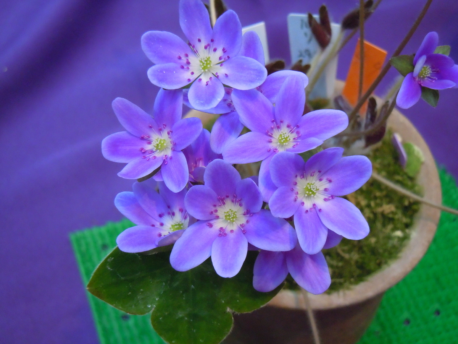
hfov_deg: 28.6
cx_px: 229
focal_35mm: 68
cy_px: 172
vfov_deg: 21.6
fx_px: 900
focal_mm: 12.2
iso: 800
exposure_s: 1/60
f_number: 4.1
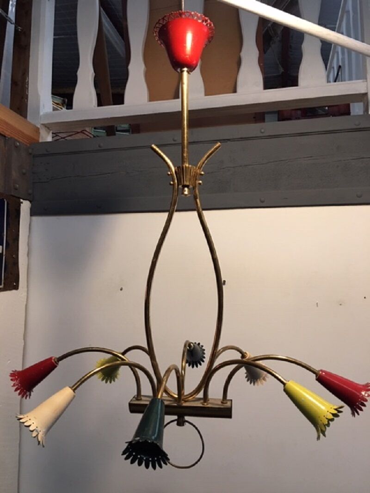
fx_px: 413
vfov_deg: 61.6
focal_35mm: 29
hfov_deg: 48.2
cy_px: 246
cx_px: 185
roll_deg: -1.6
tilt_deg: +5.4
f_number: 2.2
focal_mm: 4.15
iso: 64
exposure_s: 1/17
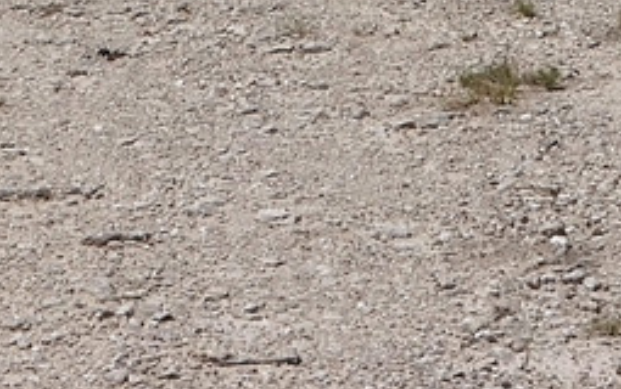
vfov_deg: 5.2
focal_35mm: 234
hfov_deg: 8.9
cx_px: 128
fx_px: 3965
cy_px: -900
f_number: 10
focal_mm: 24
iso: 250
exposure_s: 1/1250
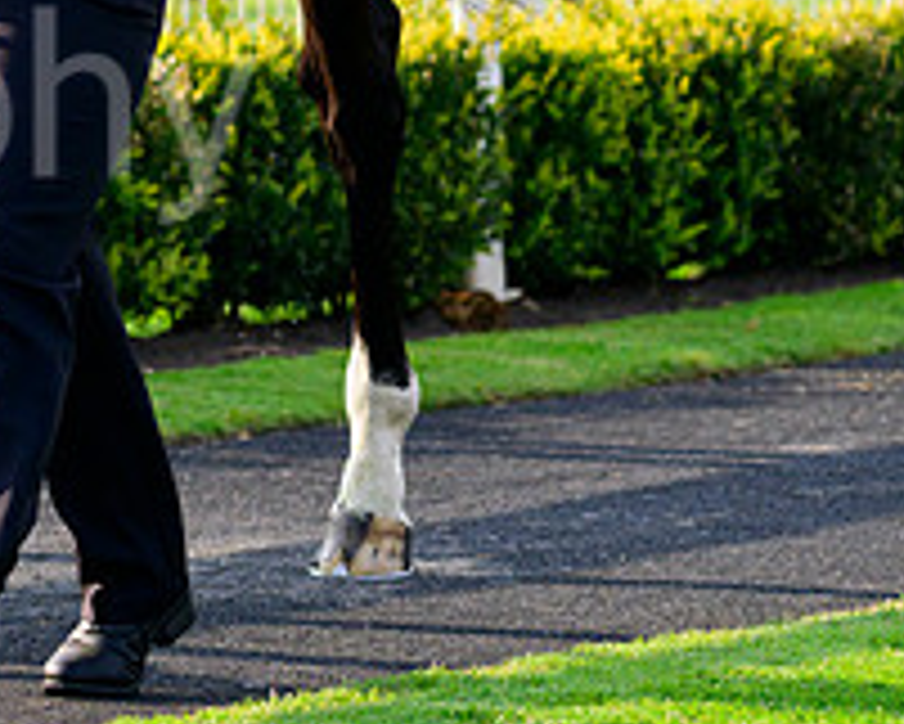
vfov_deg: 3.6
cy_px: -116
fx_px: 11403
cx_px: -299
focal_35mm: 426
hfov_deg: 4.5
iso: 400
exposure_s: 1/1600
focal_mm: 125
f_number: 5
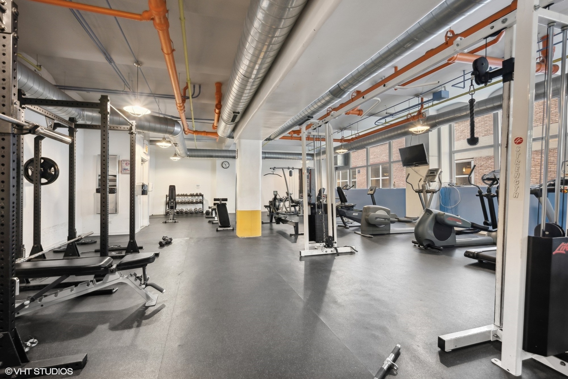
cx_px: 284
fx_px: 221
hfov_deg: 104.3
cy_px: 190
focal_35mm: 14
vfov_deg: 81.2
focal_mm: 14
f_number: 9.5
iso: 200
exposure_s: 1/1.43
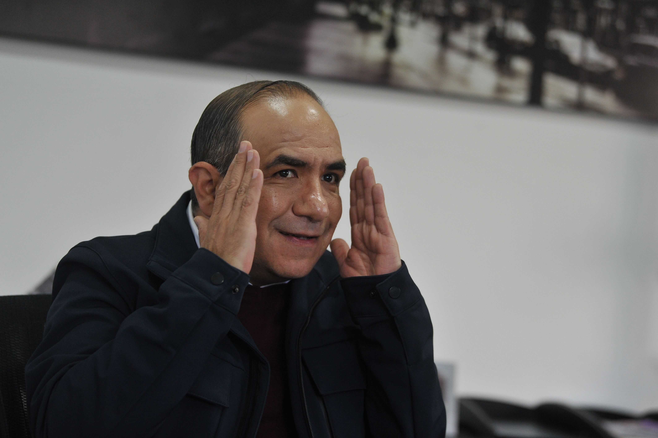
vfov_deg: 15.2
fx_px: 1644
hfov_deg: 22.6
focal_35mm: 90
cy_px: 219
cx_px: 329
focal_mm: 90
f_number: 2.8
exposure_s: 1/500
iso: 2000
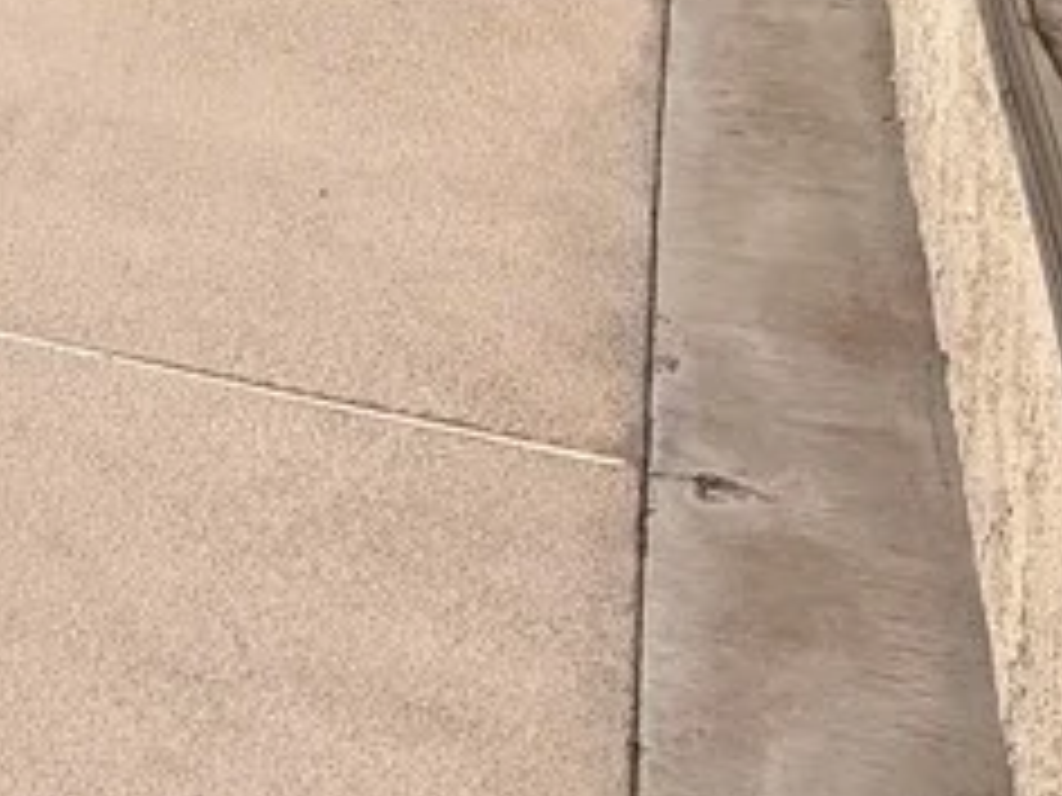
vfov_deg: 13.0
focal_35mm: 104
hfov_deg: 15.8
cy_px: -612
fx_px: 3191
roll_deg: +0.7
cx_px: -904
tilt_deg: -7.1
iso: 80
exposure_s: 1/2907
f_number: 1.78
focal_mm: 6.76
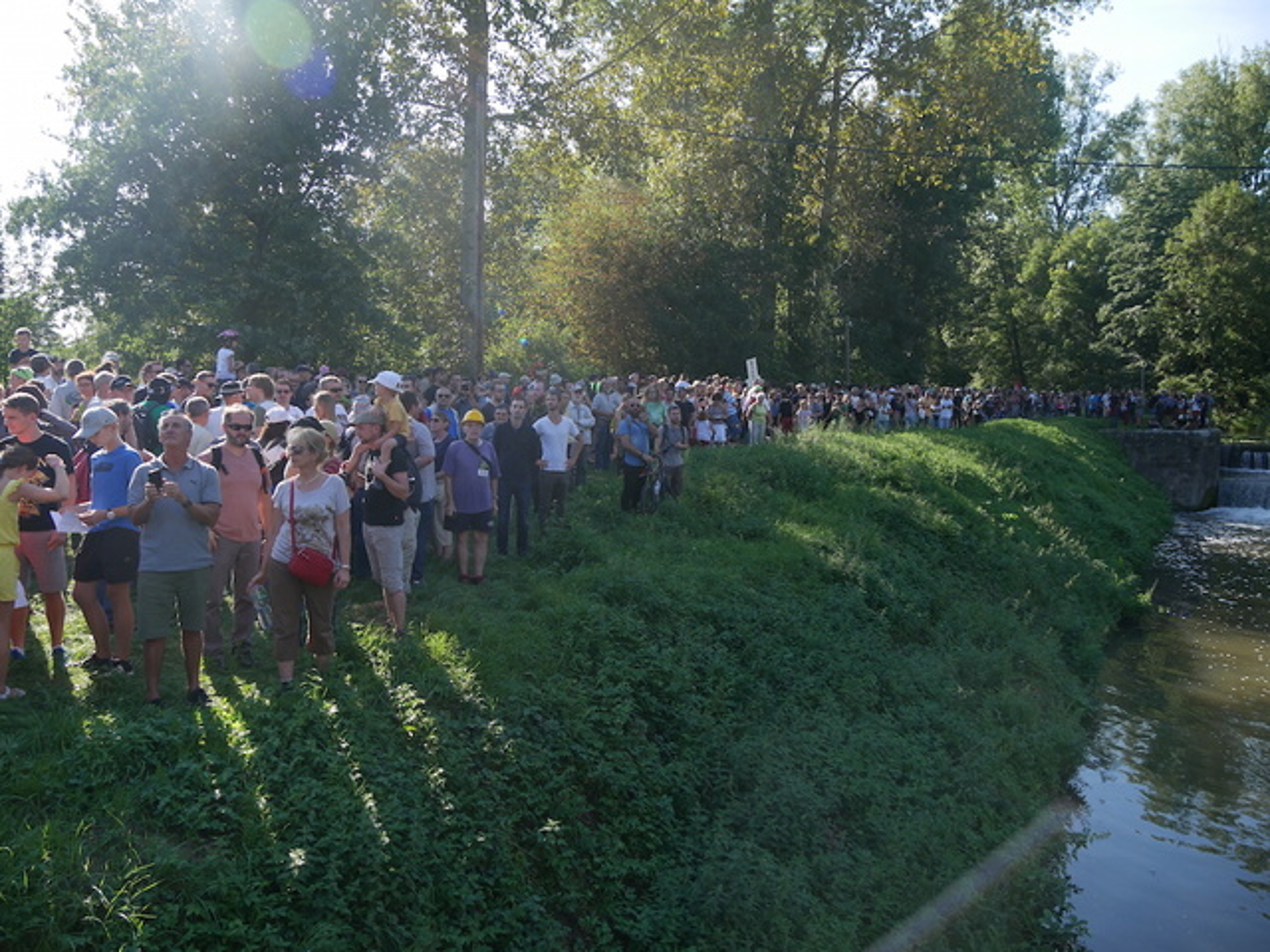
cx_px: 635
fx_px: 1027
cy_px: 476
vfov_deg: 49.7
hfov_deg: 63.4
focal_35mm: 28
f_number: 4.5
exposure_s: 1/640
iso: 320
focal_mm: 14
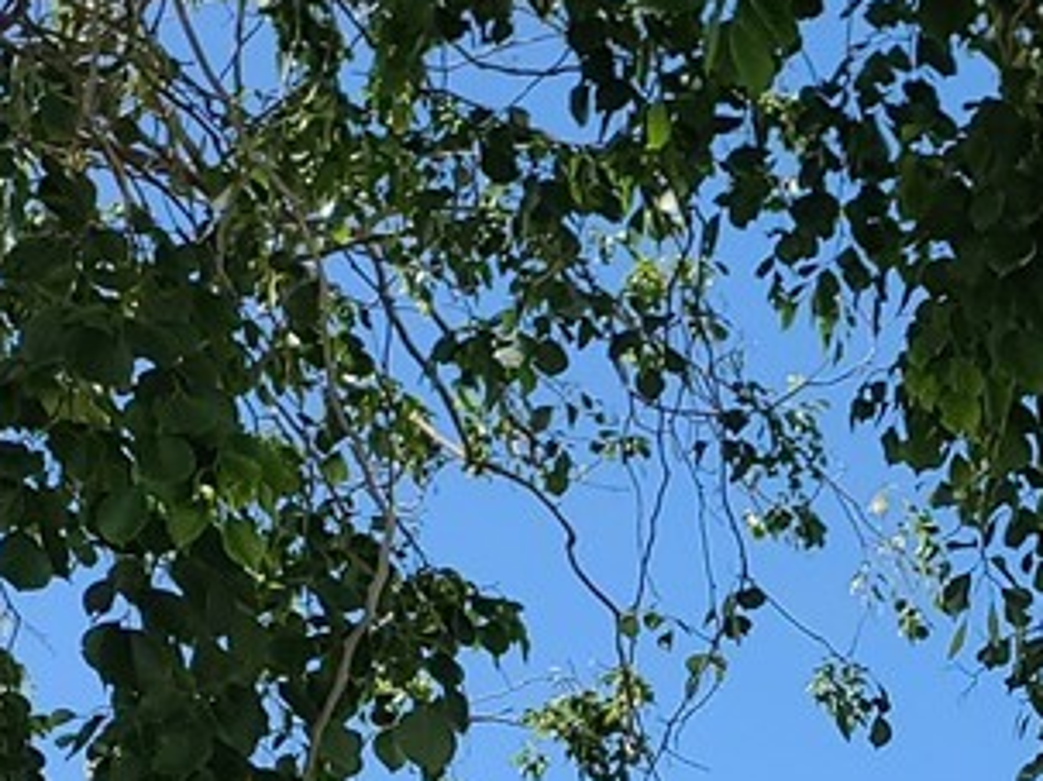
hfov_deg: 12.2
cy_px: 2040
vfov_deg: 9.6
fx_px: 3976
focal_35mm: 132
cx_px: 2447
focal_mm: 7
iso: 16
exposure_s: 1/788
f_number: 1.8
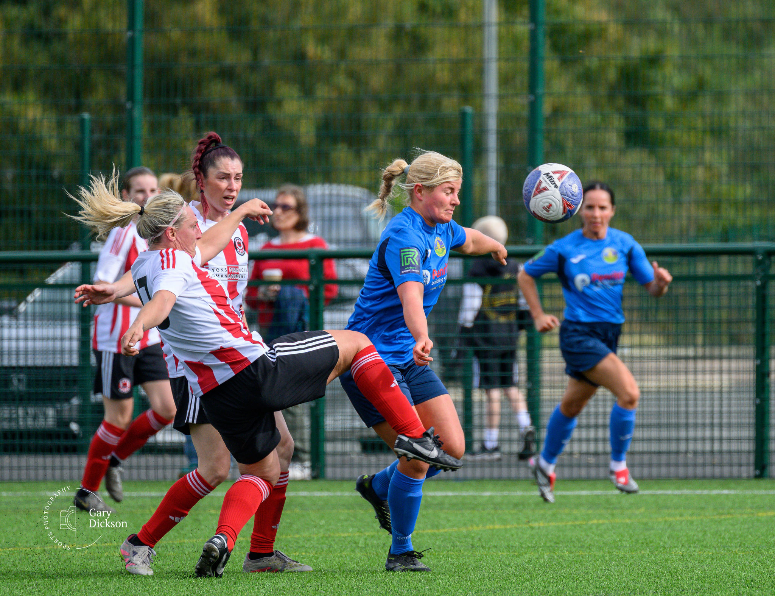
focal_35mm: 639
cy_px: 234
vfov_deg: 2.4
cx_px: 460
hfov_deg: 3.1
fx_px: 14441
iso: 800
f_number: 5.6
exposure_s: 1/1600
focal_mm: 400
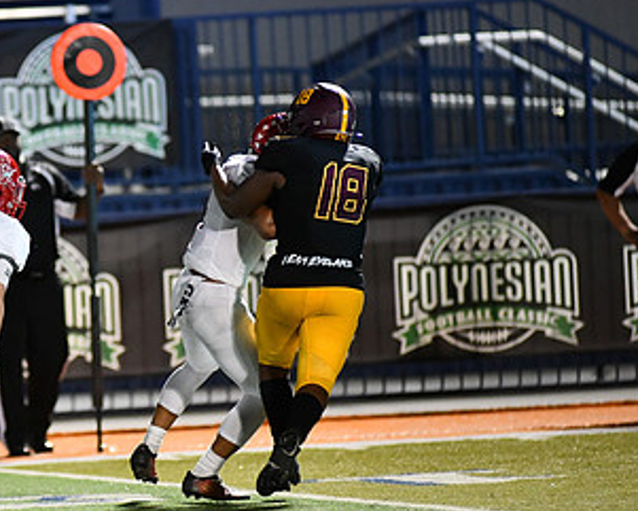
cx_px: 28
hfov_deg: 3.6
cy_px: 277
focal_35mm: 543
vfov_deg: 2.9
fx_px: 10256
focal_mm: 300
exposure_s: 1/1000
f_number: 2.8
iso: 5000
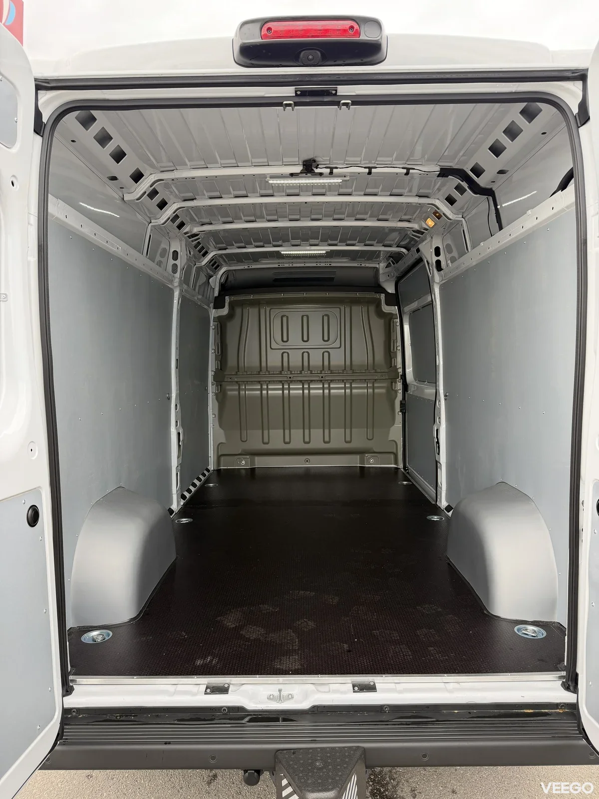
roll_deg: +0.3
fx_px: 554
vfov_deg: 71.6
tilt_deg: -5.9
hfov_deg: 56.8
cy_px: 400
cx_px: 300
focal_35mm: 24
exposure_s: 1/173
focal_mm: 6.76
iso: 80
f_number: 1.78
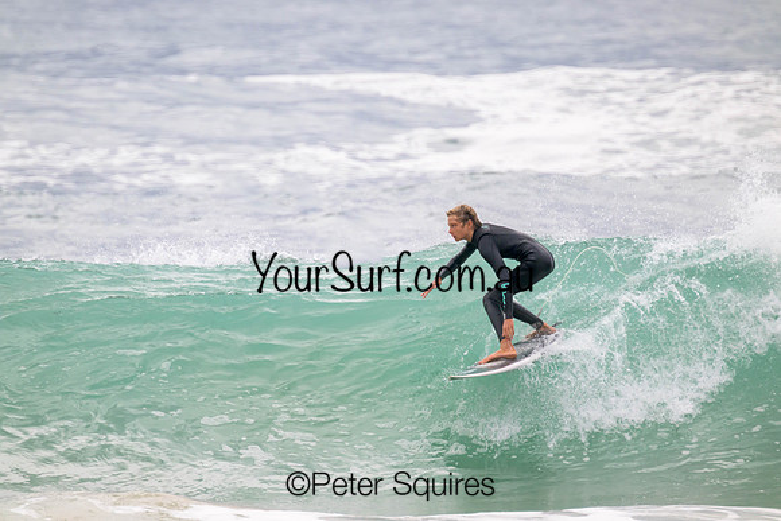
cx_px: 390
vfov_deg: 1.7
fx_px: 17359
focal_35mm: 800
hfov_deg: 2.6
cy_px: 260
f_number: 11
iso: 1000
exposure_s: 1/2000
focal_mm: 800
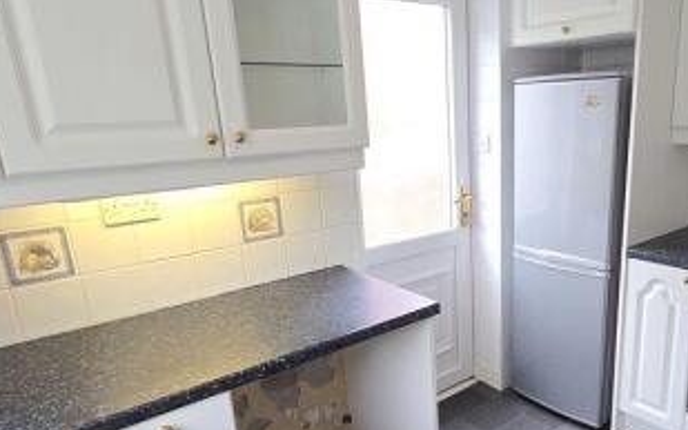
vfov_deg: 47.2
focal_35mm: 26
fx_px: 487
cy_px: 268
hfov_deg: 68.3
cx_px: 462
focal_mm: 2.2
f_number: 2.2
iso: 80
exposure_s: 1/50
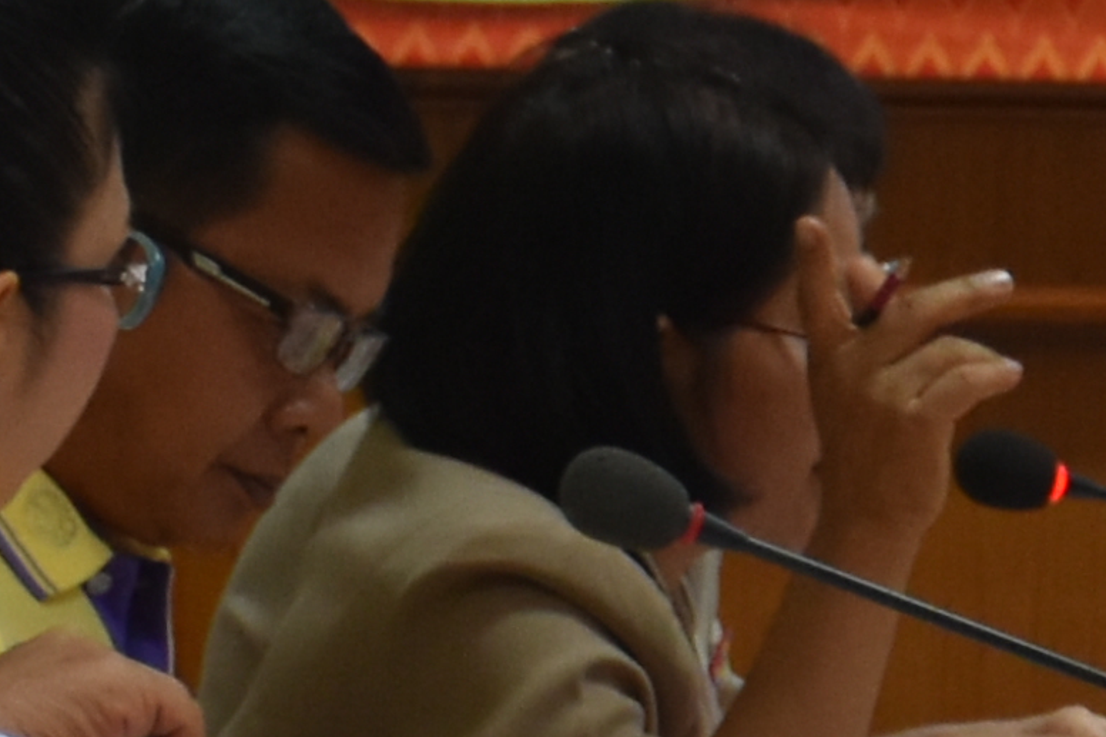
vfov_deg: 2.6
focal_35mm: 522
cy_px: 416
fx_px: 16028
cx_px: 2513
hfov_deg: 3.9
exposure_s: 1/60
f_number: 4.5
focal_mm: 45
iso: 640
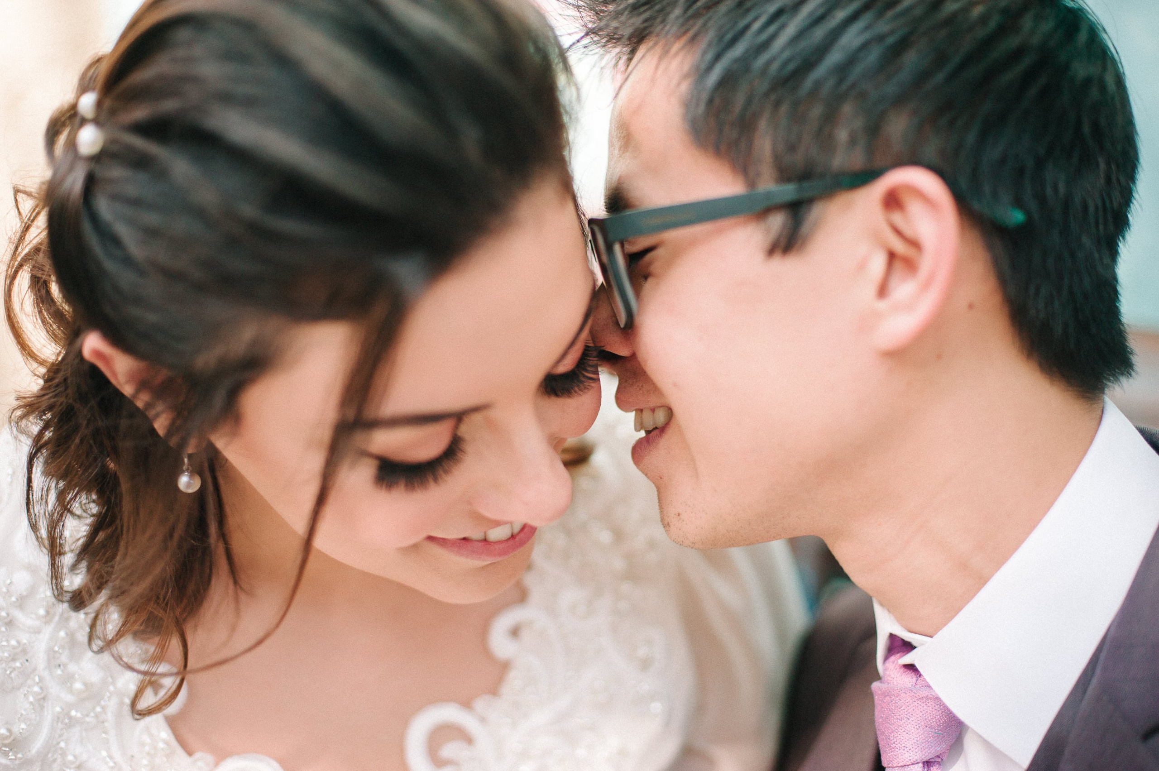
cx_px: 580
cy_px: 386
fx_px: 1609
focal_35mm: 50
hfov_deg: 39.6
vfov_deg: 27.0
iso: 200
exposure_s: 1/1600
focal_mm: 50
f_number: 1.8
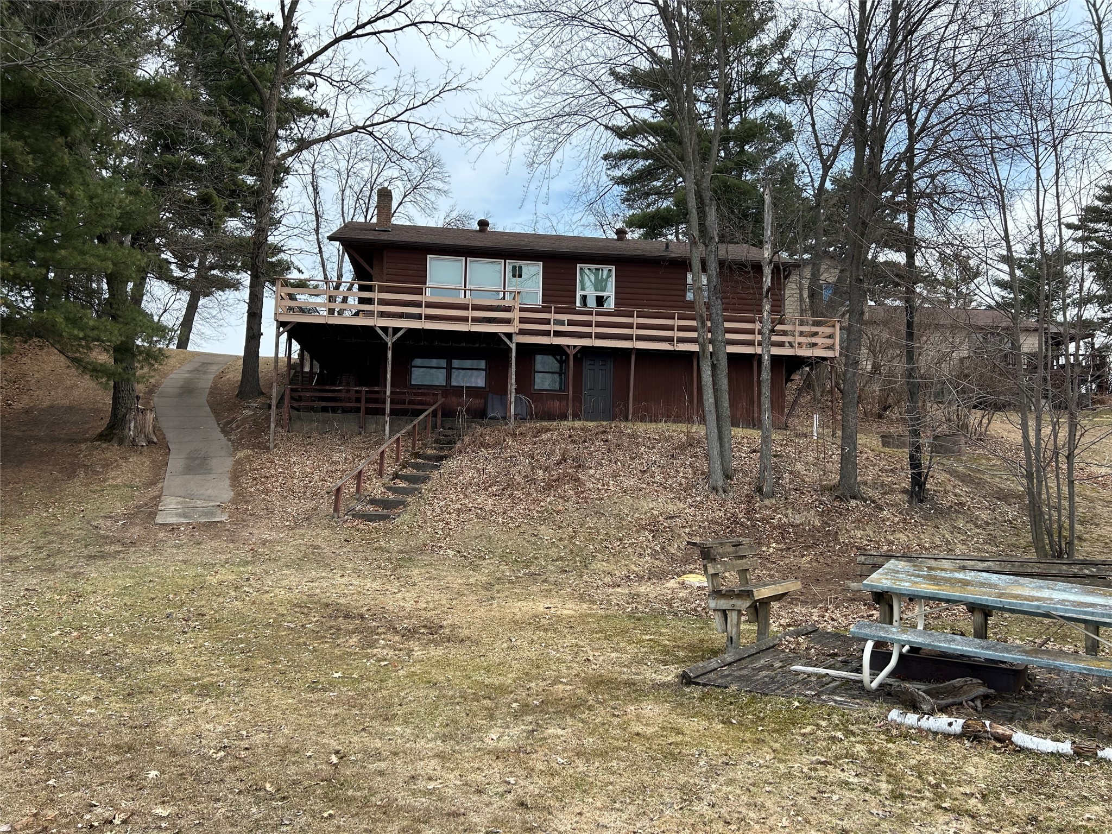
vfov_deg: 53.1
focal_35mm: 26
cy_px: 417
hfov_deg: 67.3
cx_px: 556
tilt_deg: +6.3
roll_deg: -0.9
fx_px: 835
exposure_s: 1/1553
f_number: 1.5
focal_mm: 5.7
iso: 50
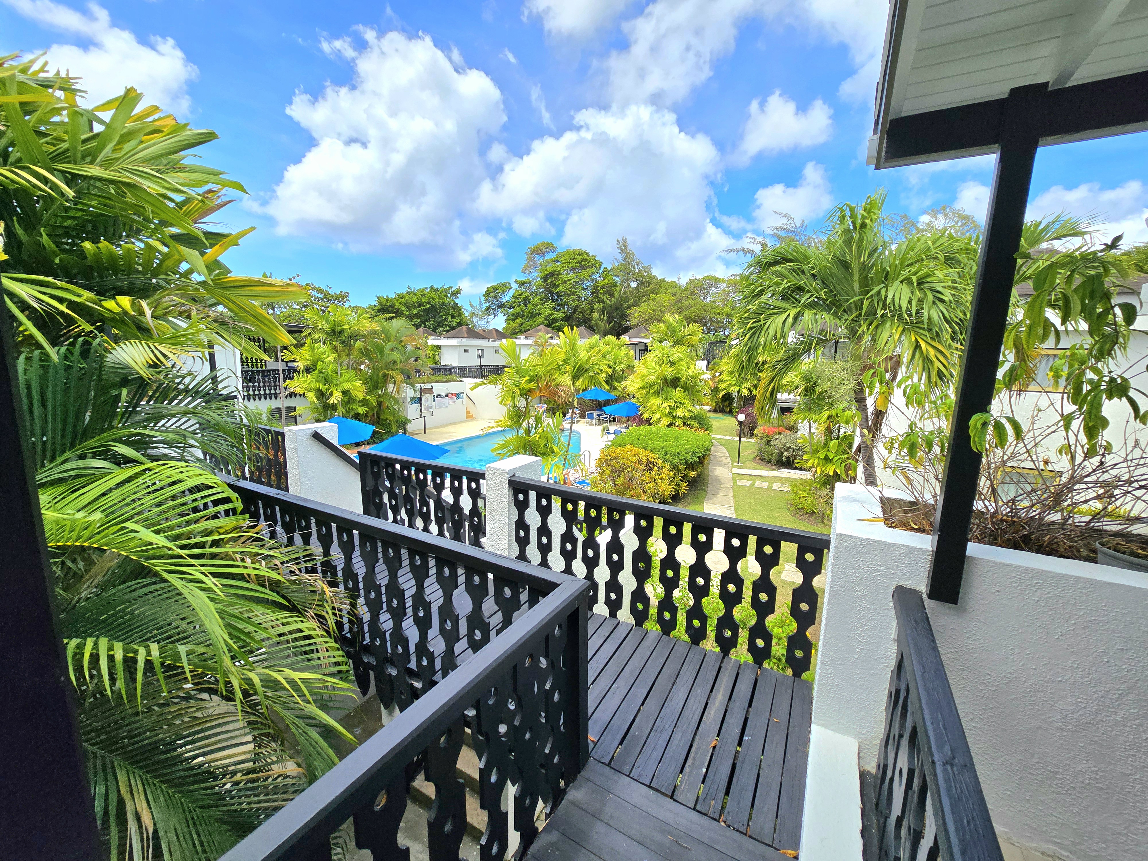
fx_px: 431
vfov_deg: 89.9
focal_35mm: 13
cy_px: 430
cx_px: 574
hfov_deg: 106.2
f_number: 2.2
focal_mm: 2.2
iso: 50
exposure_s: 1/2000
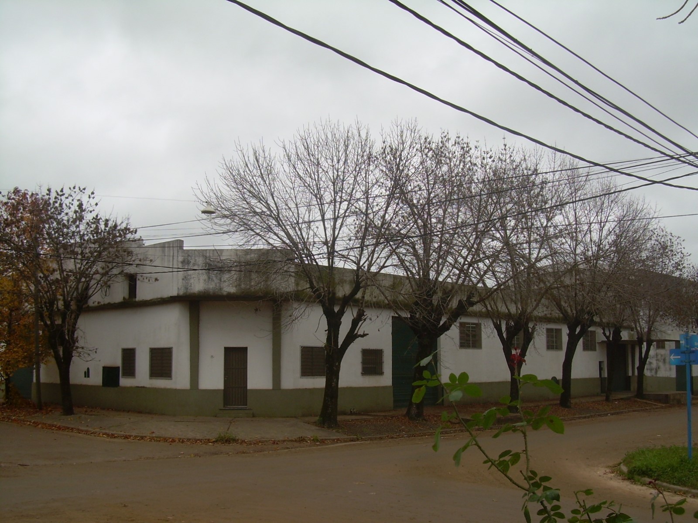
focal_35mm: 38
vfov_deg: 37.7
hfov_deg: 49.0
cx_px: 349
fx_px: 766
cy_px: 262
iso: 50
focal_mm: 6.3
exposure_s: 1/149
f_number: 4.6
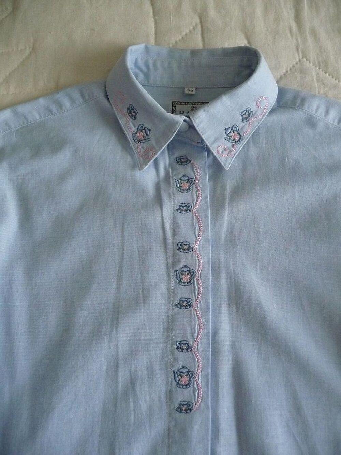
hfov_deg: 49.8
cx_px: 170
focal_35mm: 28
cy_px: 228
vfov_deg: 63.4
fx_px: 368
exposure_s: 1/25
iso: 400
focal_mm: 4.7
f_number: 3.3
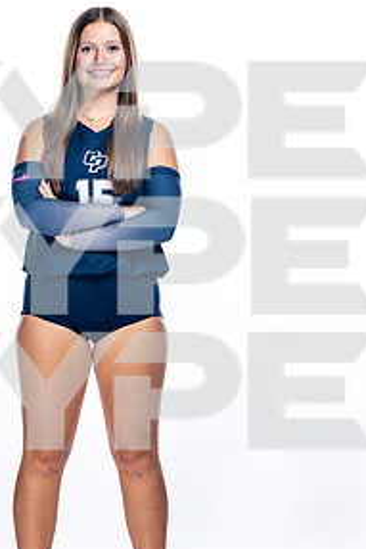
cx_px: 96
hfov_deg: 8.5
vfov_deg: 12.7
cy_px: 257
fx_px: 2467
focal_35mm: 162
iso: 400
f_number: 5.6
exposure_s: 1/250
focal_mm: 103
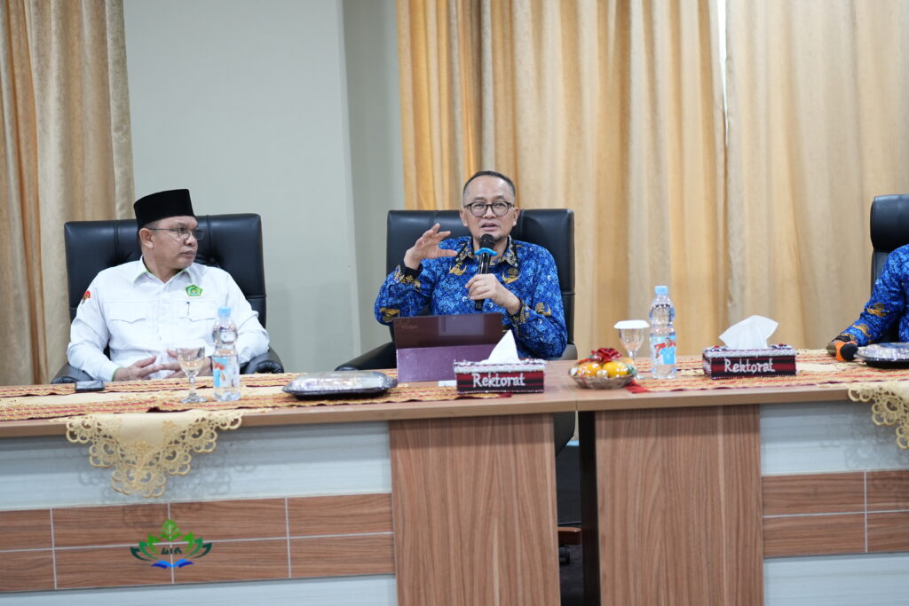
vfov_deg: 26.0
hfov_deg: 38.2
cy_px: 303
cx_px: 454
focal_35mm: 52
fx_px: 1313
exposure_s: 1/125
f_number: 1.4
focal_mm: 35
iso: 640
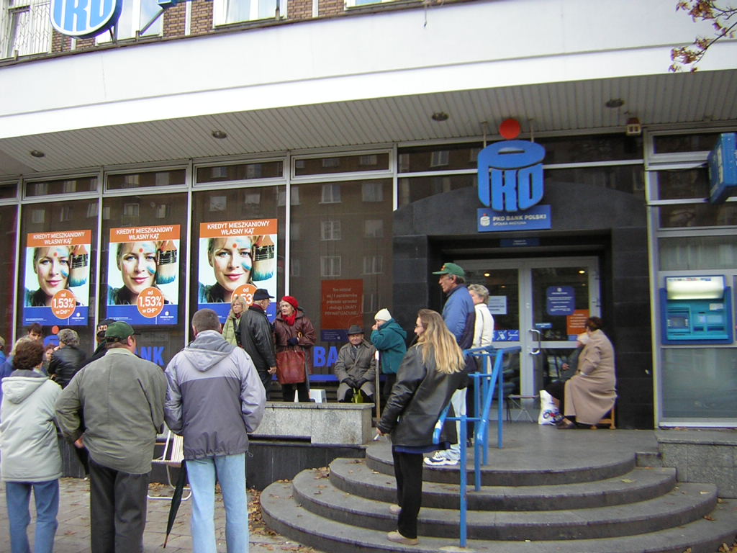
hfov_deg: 51.4
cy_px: 276
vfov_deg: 39.7
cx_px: 368
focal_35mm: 36
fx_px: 766
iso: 50
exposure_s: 1/106
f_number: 2.6
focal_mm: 4.7
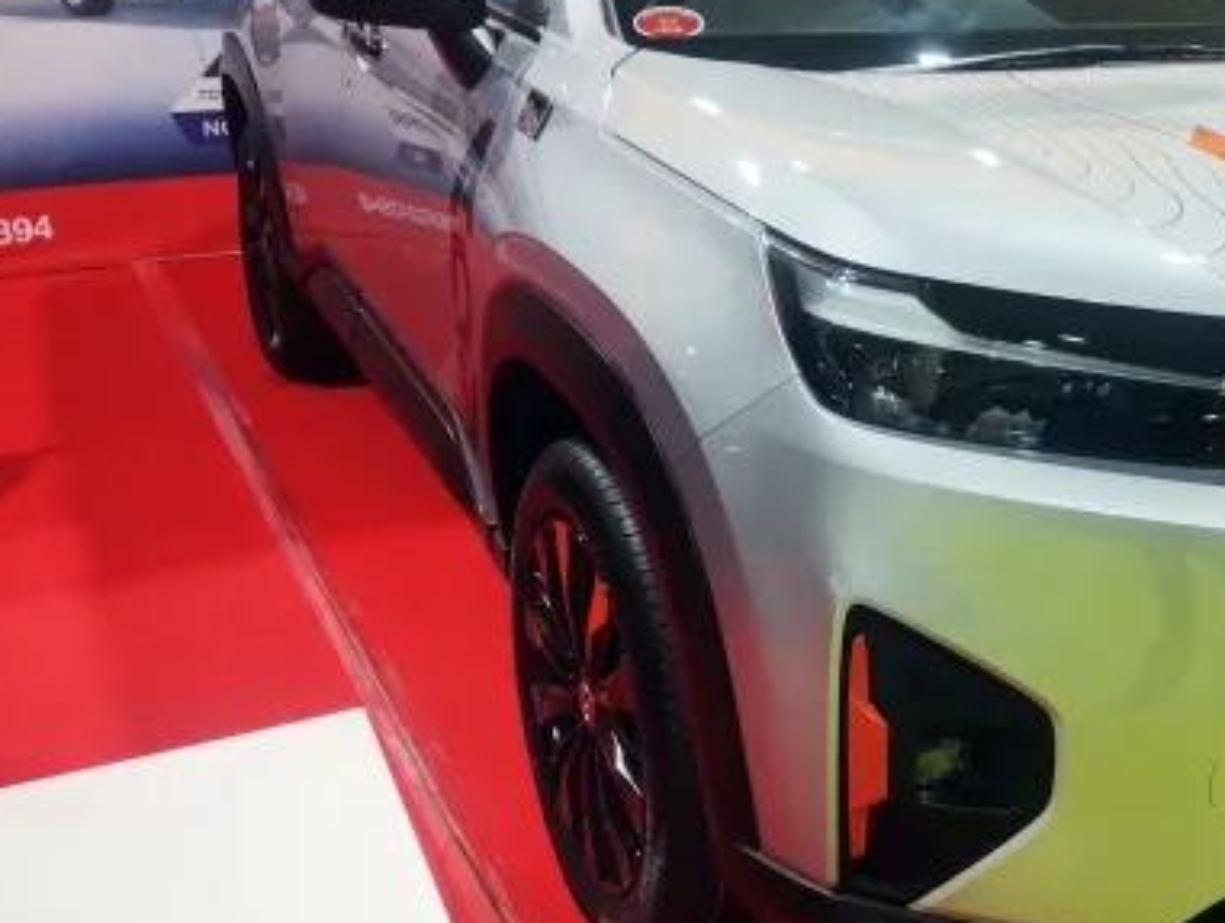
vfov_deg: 30.9
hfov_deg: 38.6
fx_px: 1666
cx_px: 1006
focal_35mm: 47
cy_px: 370
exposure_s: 1/50
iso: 728
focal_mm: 4.27
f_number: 1.8
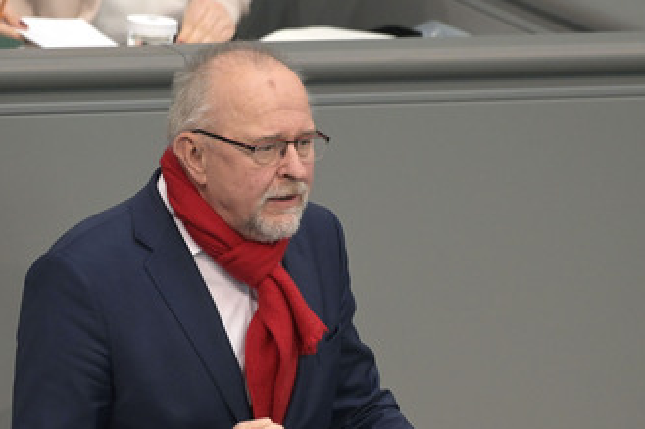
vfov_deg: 2.4
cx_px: 264
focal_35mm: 575
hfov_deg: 3.6
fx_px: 10296
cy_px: 288
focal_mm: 420
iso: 6400
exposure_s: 1/640
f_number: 5.6
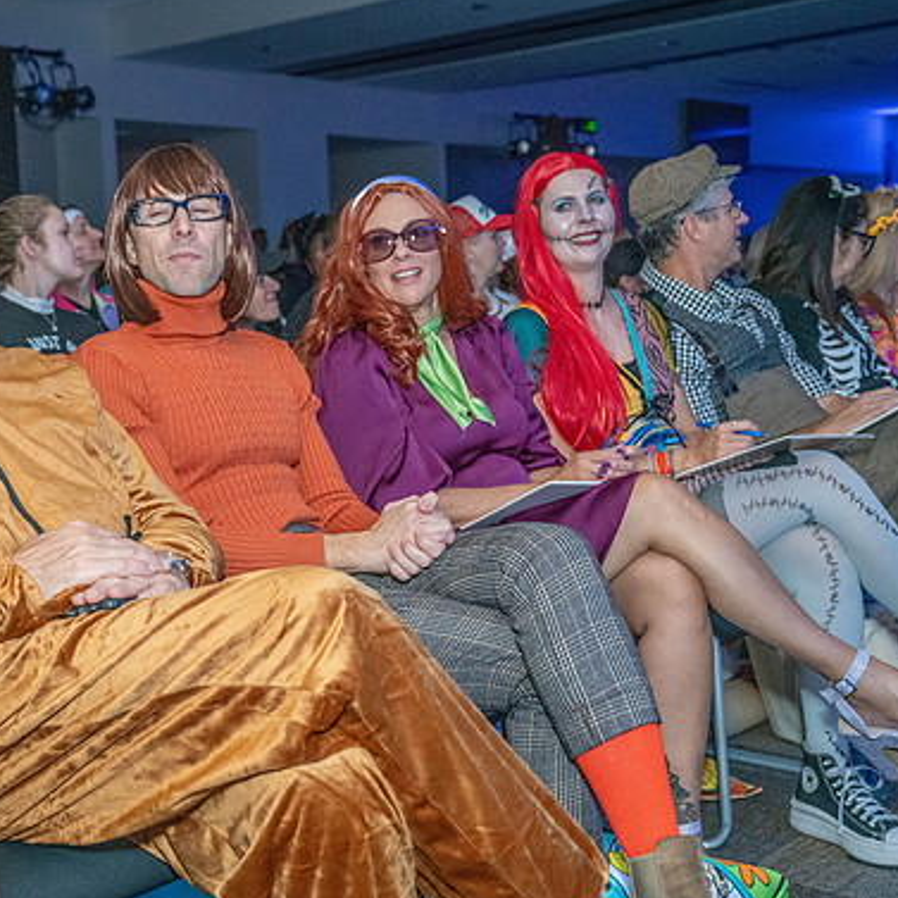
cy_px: 449
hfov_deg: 33.1
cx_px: 310
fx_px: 1497
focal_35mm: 51
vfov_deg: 33.4
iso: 16000
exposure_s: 1/200
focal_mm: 39
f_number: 4.5
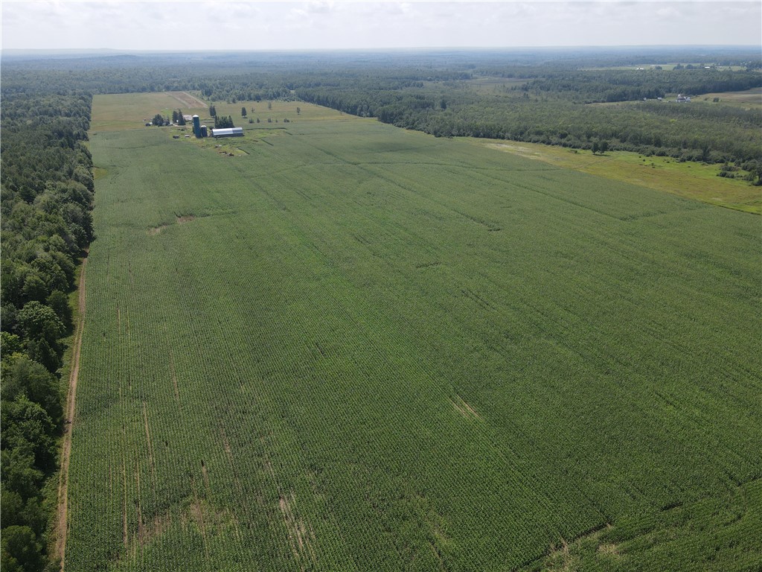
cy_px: 286
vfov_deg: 56.8
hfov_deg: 71.6
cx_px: 381
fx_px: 528
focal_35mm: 24
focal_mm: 4.5
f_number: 2.8
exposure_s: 1/640
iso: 100
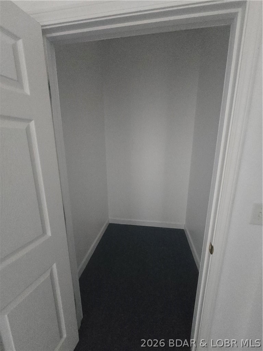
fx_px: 132
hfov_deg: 89.9
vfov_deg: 106.2
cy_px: 176
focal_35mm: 13
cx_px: 132
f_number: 2.2
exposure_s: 1/40
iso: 1250
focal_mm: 2.2
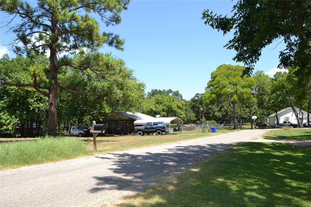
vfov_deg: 47.9
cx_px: 156
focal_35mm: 27
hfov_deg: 67.4
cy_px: 104
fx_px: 233
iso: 100
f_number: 7.1
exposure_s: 1/200
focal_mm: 18
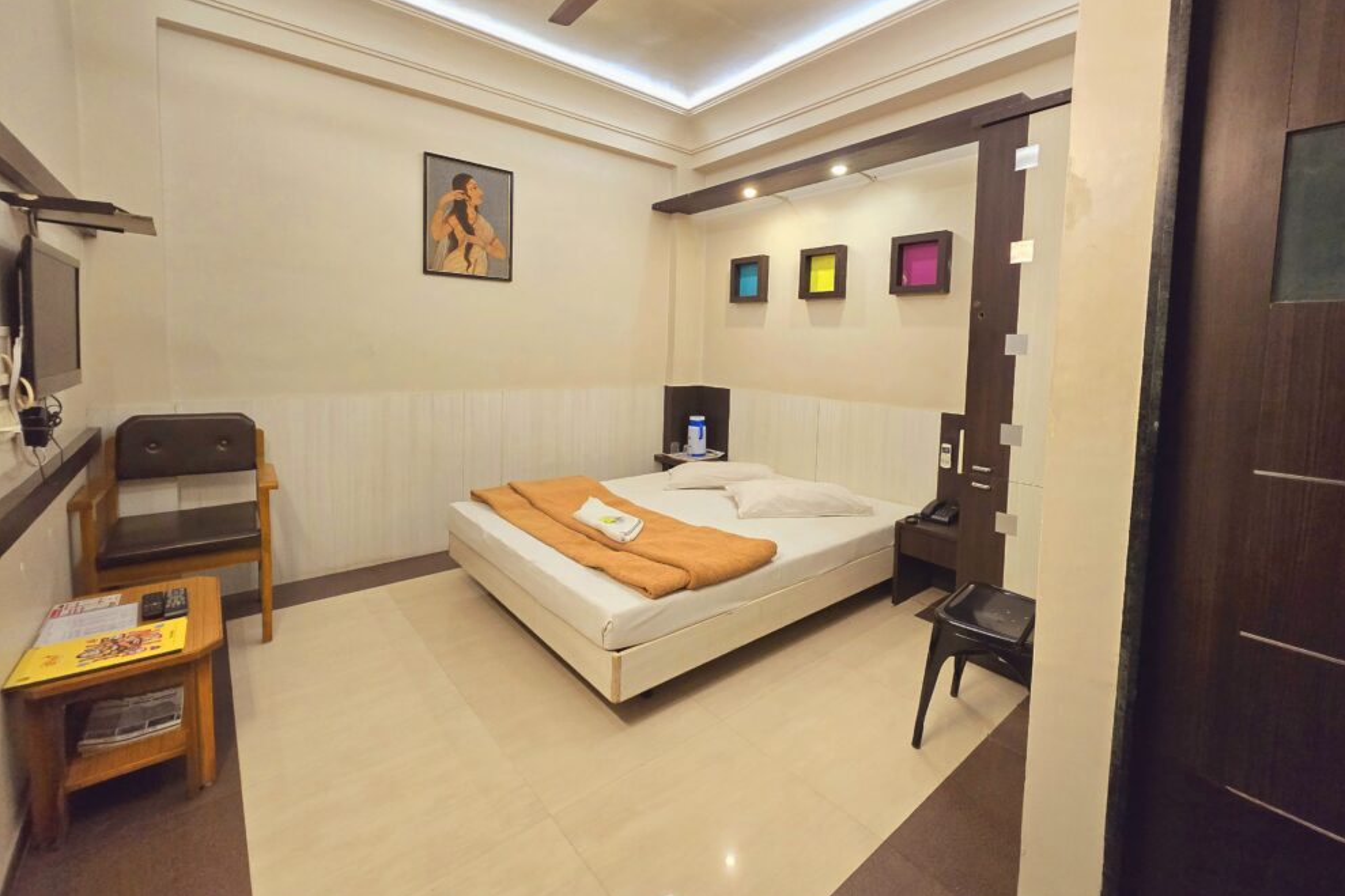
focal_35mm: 14
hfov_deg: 104.2
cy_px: 389
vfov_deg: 80.8
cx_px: 695
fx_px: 523
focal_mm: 2.2
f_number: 2.2
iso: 400
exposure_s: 1/50
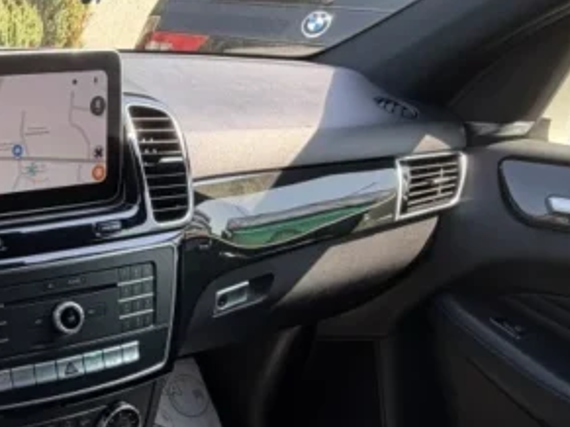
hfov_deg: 40.8
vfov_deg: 36.9
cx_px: -51
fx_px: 609
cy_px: 356
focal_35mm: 37
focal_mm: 2.22
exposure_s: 1/121
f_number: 2.2
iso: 80
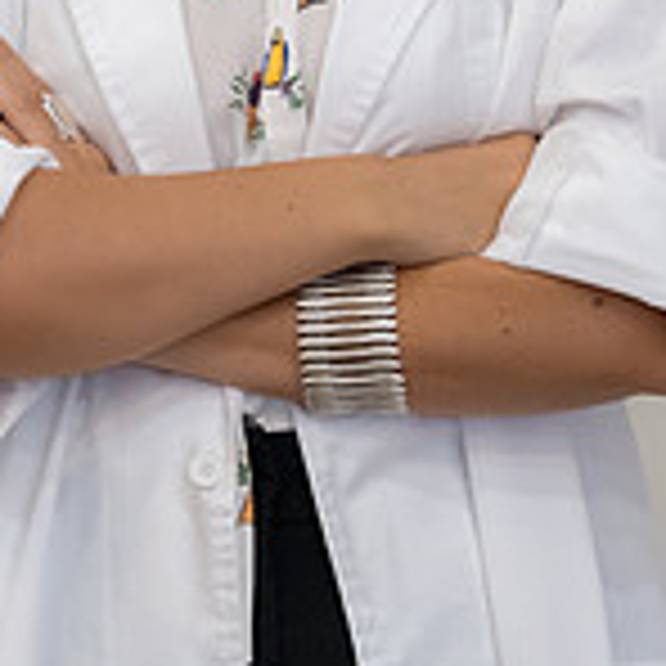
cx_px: 270
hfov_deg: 5.1
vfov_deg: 5.1
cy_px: -238
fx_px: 7444
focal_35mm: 342
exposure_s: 1/80
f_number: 4
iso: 5000
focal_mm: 132
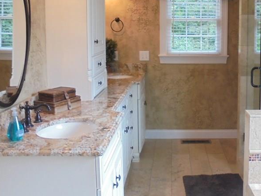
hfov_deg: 41.4
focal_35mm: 45
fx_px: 339
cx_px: 181
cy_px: 54
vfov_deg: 31.7
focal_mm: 4.6
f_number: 3.5
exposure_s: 1/30
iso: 250
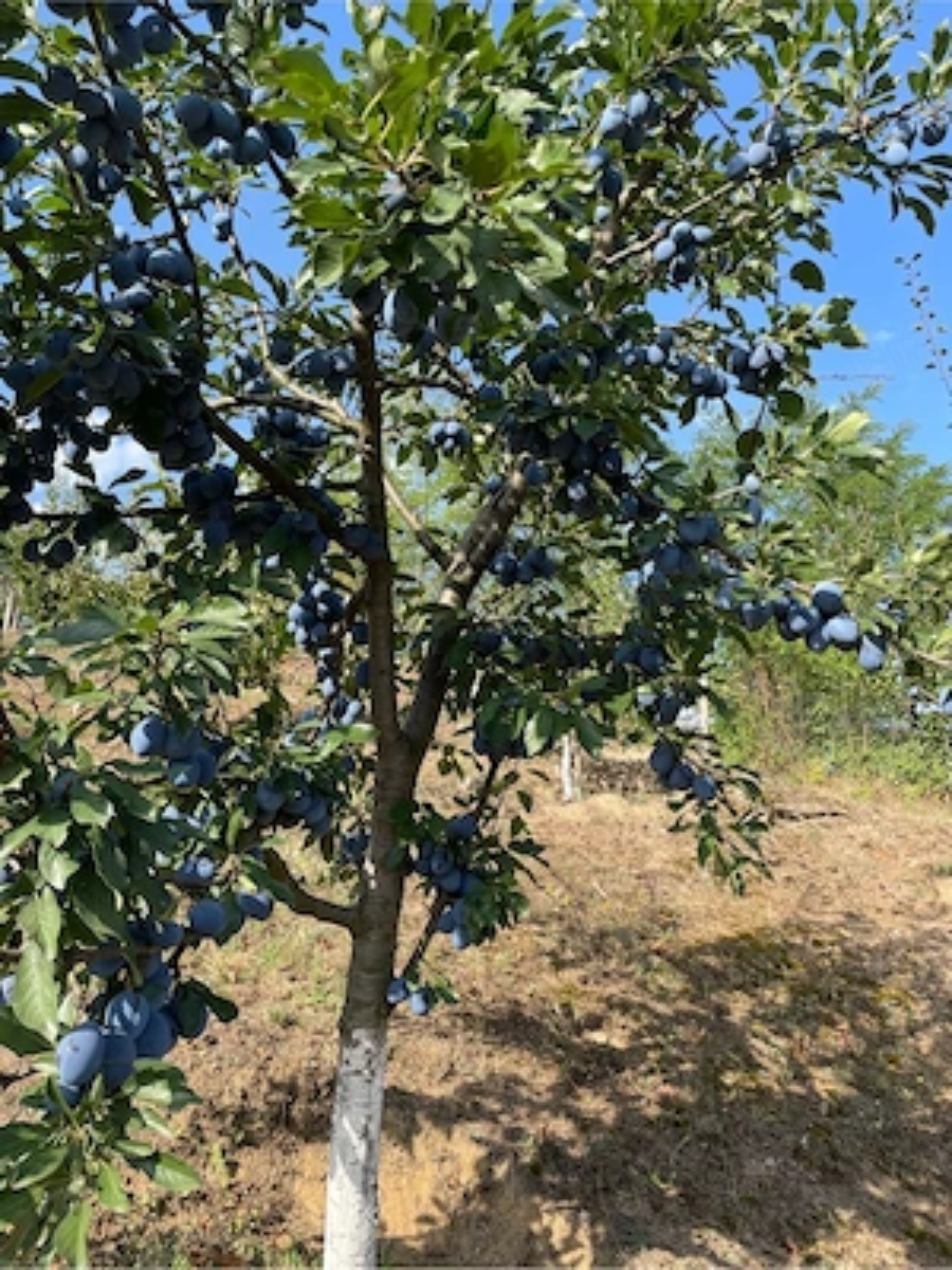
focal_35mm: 26
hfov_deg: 53.1
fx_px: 953
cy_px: 635
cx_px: 476
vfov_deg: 67.3
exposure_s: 1/979
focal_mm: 4.2
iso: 32
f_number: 1.6
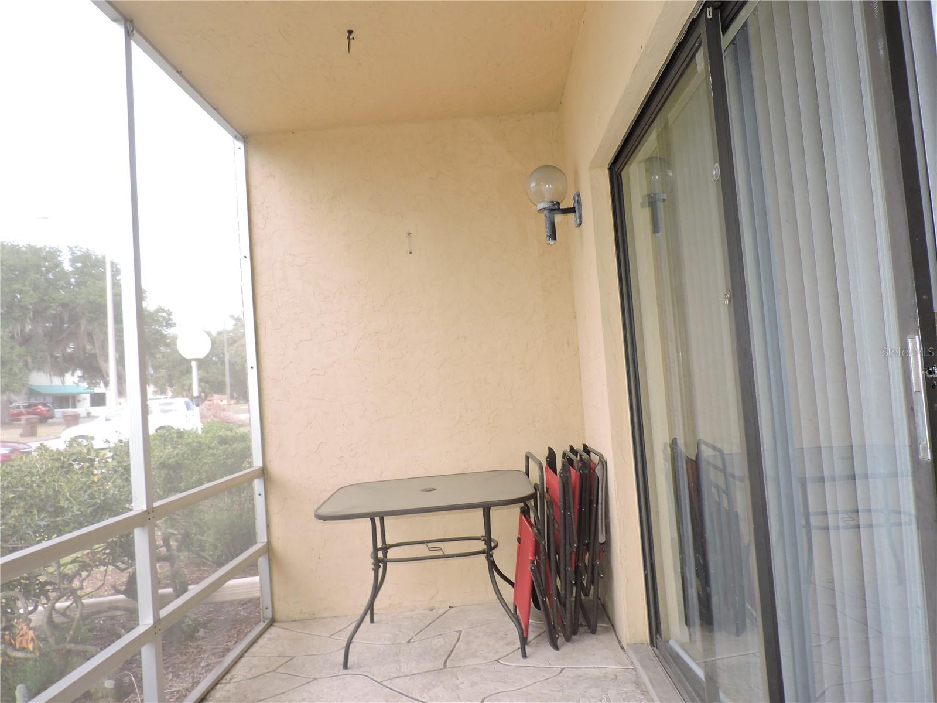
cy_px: 352
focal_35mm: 24
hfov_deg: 71.6
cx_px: 468
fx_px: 650
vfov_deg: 56.8
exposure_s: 1/160
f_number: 3
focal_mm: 4.3
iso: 100
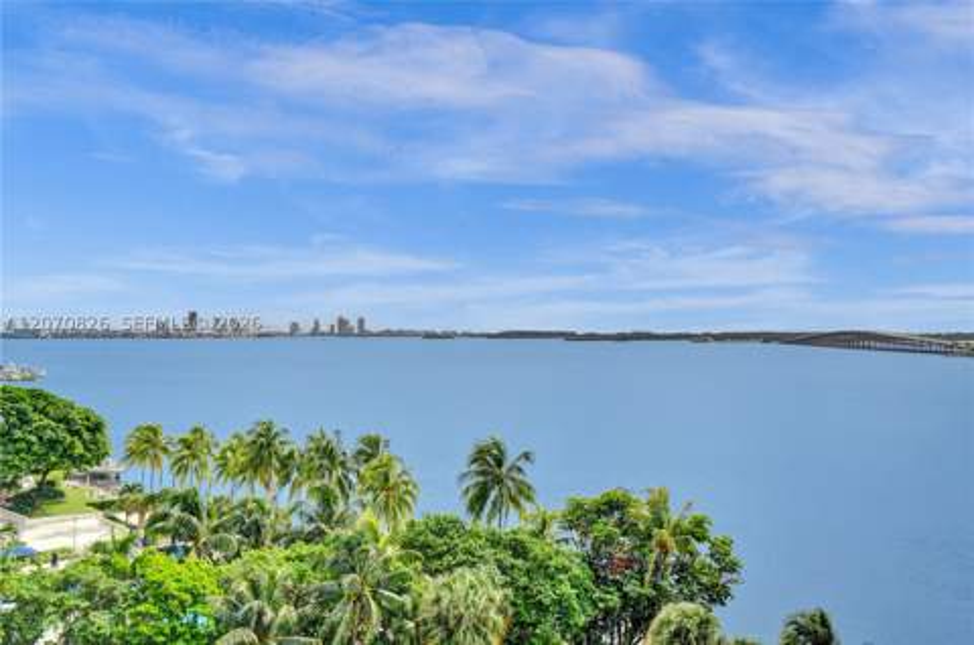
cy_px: 322
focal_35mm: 35
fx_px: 945
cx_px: 487
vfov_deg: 37.7
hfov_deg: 54.5
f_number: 14
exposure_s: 1/125
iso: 100
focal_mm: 35
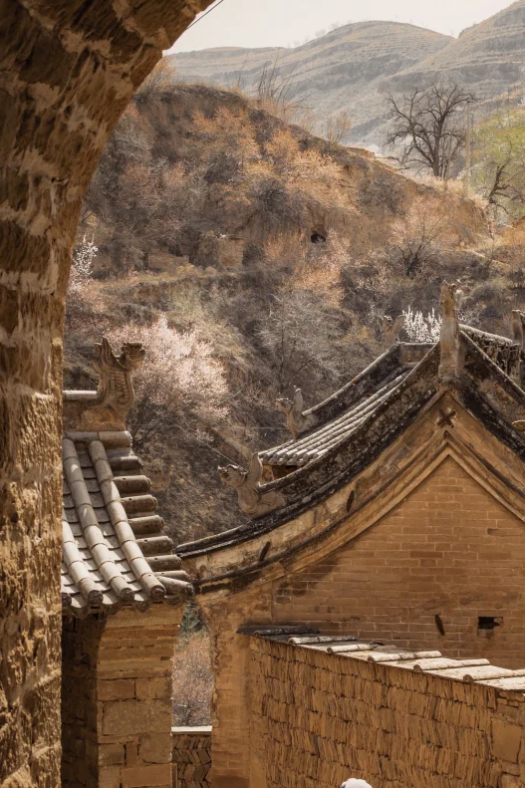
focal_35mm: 86
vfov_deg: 23.6
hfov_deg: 15.6
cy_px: 435
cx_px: 526
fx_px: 1882
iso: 64
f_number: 9
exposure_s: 1/80
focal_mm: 42
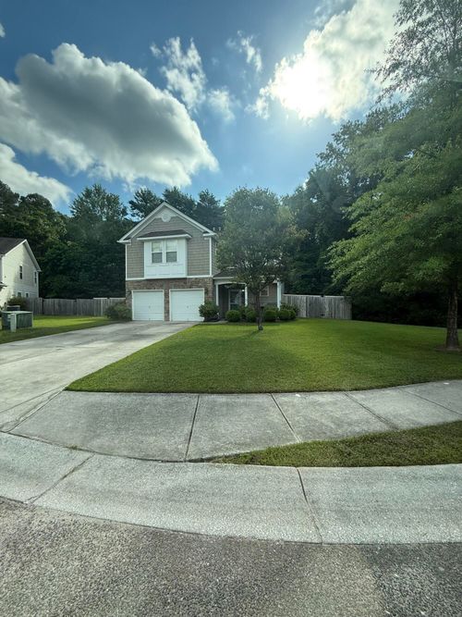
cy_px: 308
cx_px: 231
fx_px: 249
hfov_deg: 85.7
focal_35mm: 14
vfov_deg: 102.1
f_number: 2.2
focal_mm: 2.22
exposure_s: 1/1211
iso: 64
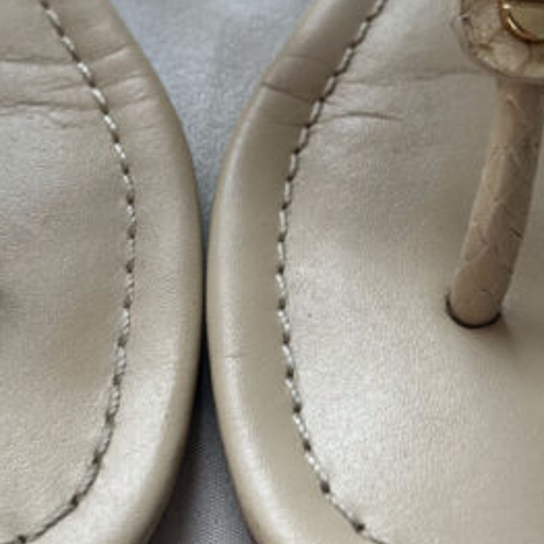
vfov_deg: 24.6
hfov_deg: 24.5
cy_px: 192
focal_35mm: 70
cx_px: 184
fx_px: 1245
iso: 40
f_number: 1.5
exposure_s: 1/253
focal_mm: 5.7
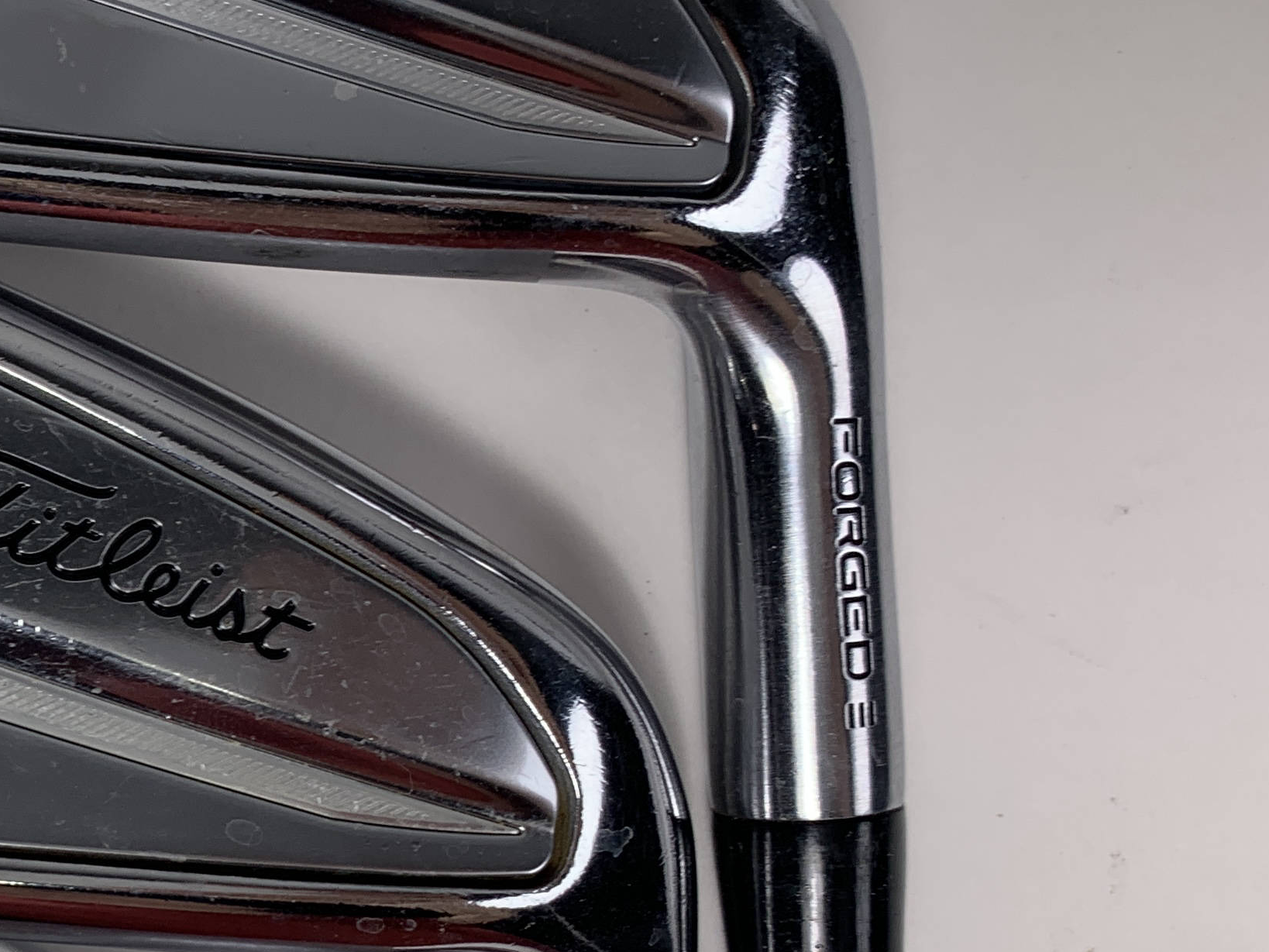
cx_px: -52
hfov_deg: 28.1
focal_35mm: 64
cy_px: 620
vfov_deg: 22.9
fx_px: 2347
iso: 25
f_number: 1.8
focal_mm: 4.25
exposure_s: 1/200
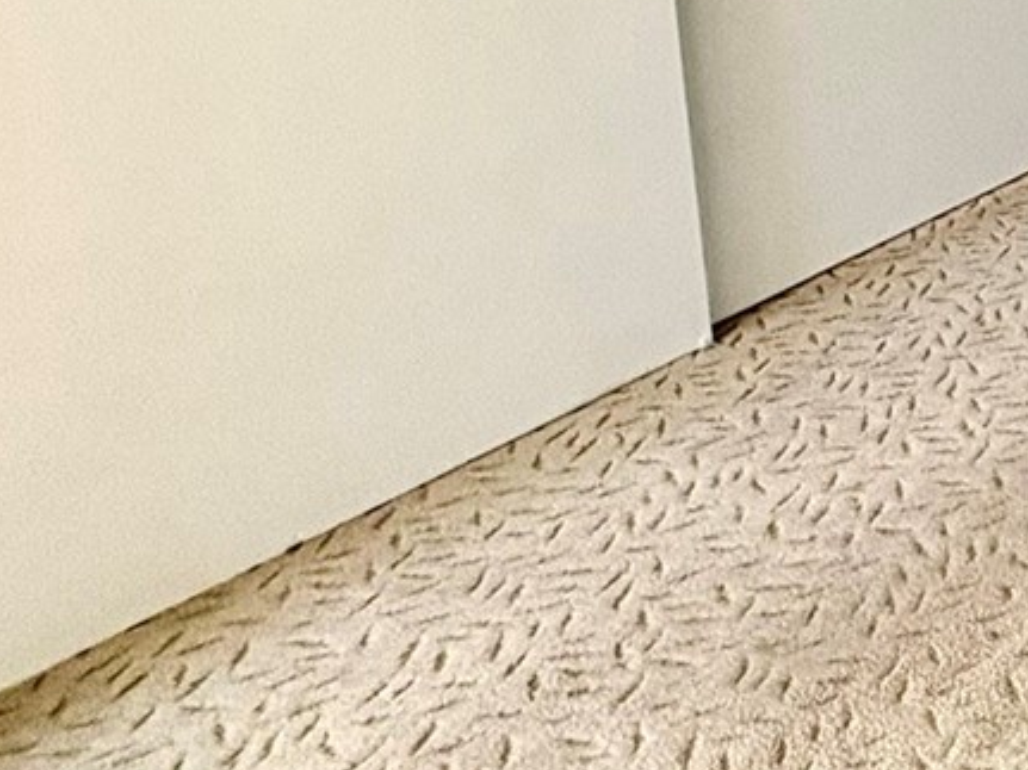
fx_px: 1544
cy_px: -284
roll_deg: +2.4
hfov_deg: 22.6
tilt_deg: -6.3
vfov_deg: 23.9
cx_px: 1815
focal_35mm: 52
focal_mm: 2.22
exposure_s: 1/60
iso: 250
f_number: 2.2
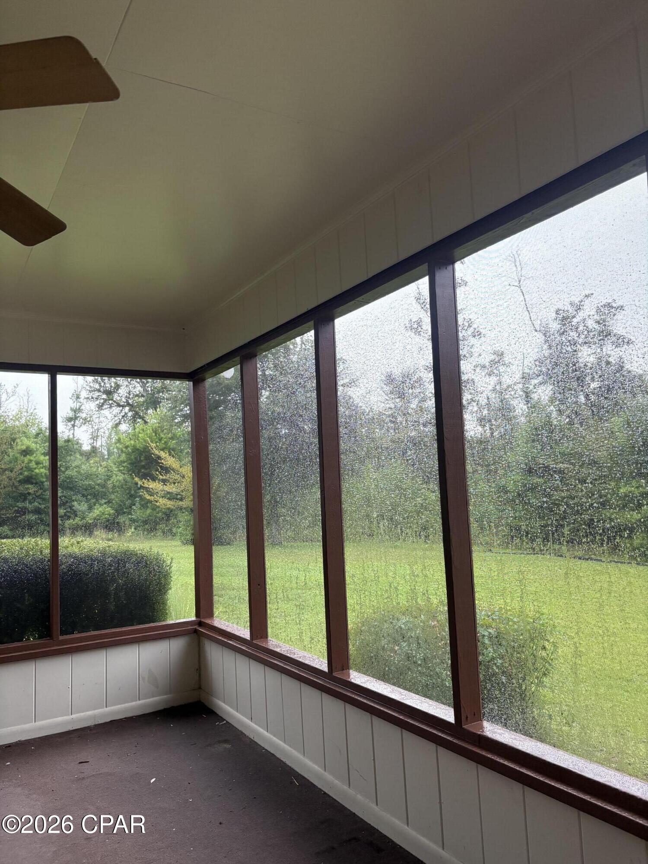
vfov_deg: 67.3
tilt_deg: +5.1
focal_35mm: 26
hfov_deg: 53.1
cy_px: 432
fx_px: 649
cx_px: 324
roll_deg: +1.8
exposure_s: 1/118
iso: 125
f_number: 1.6
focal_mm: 5.96
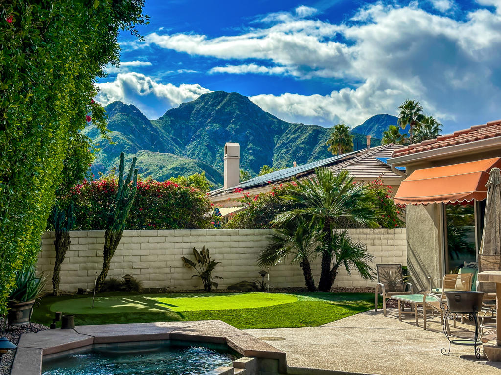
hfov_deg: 39.7
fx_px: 695
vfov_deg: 30.3
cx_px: 250
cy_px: 188
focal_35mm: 48
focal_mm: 6.86
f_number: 1.8
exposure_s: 1/5000
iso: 64
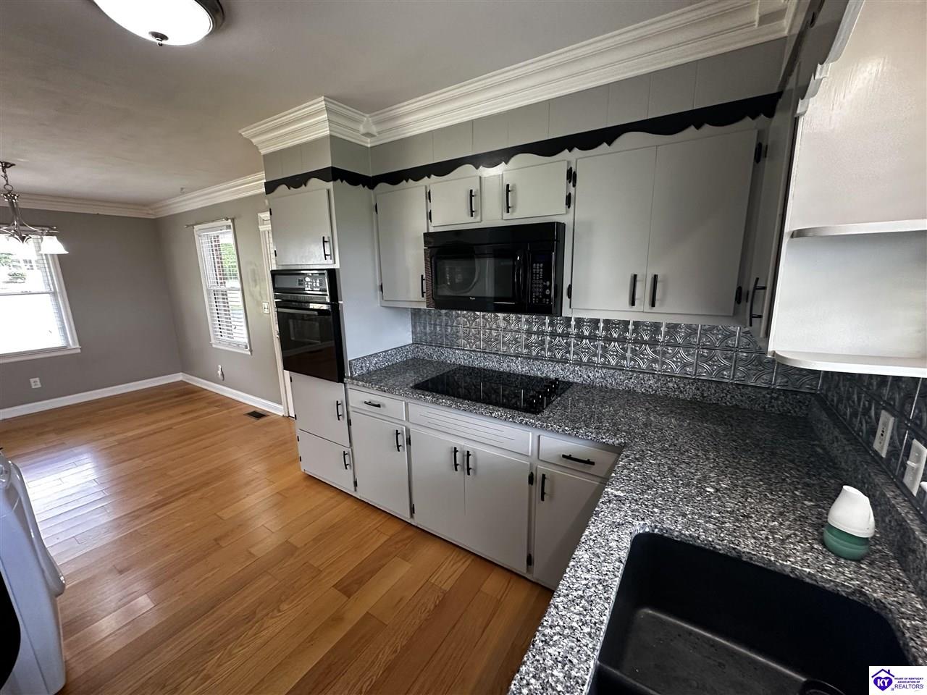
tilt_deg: -11.5
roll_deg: +1.2
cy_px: 348
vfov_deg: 85.7
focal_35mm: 14
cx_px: 464
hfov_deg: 102.1
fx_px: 375
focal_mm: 2.22
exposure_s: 1/120
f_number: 2.2
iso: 320
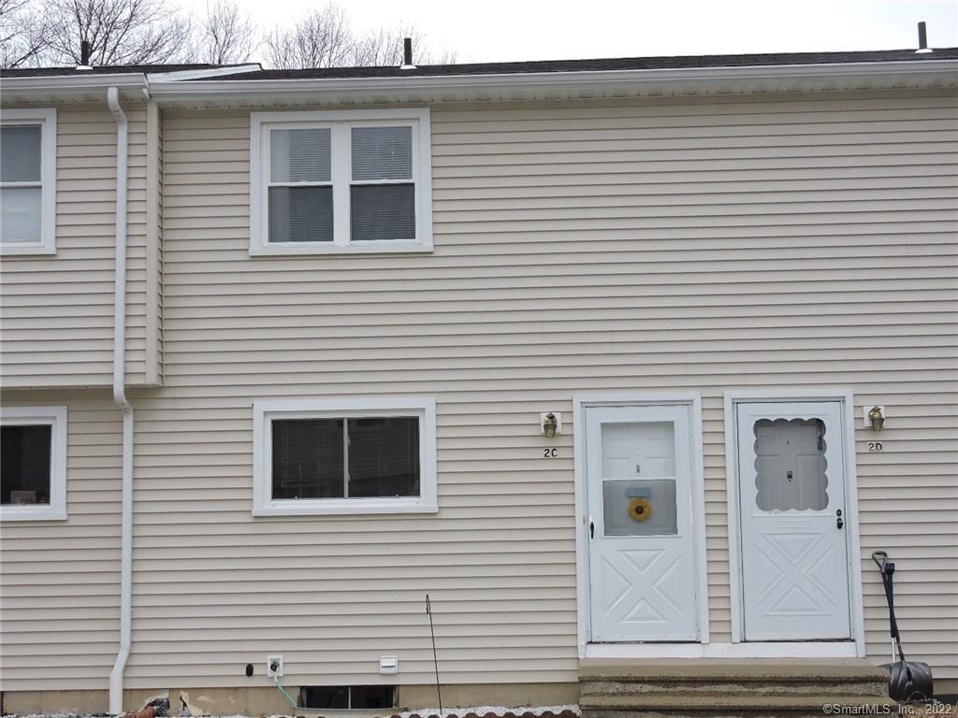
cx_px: 479
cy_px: 359
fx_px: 1522
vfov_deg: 26.6
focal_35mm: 55
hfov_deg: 34.9
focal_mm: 9.9
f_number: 4
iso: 360
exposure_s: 1/640
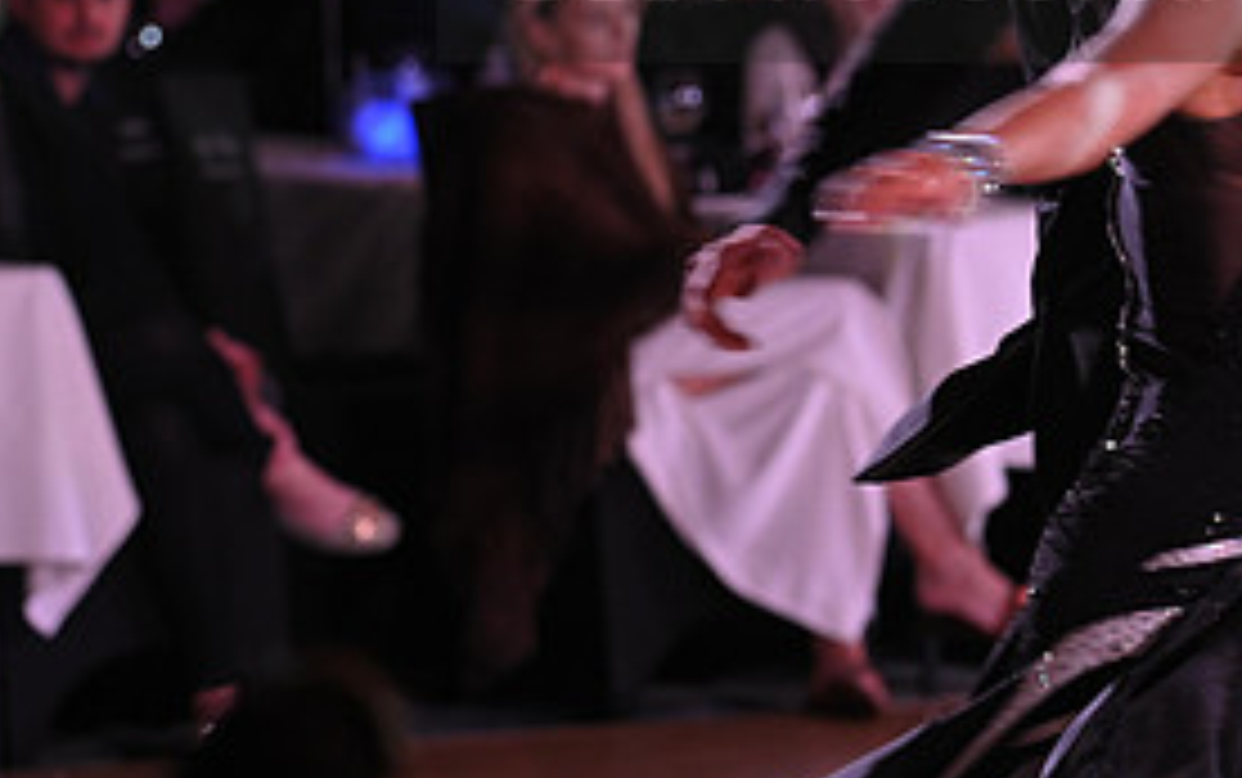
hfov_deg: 7.3
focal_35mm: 289
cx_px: 927
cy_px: -56
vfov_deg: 4.5
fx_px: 9790
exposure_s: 1/200
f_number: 4.5
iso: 1600
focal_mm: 135
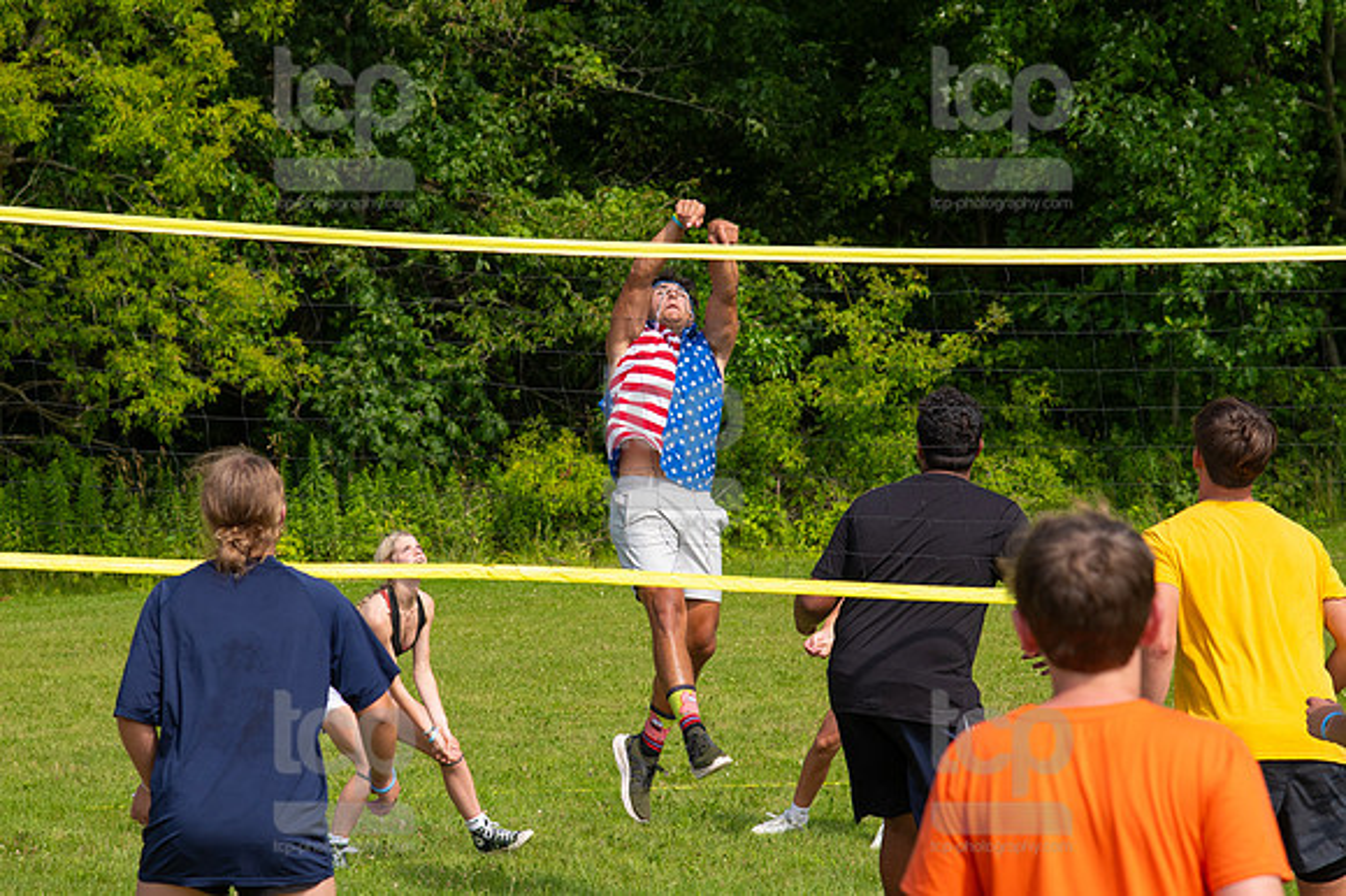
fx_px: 4820
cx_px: 673
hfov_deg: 15.9
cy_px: 448
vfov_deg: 10.6
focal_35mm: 129
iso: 200
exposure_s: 1/800
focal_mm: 86
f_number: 5.6
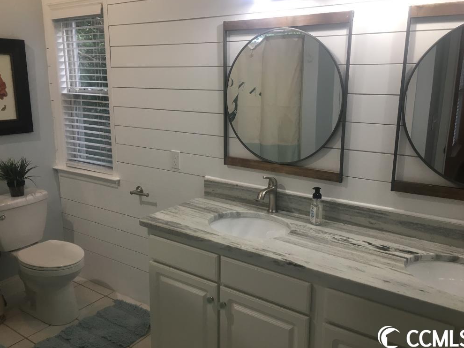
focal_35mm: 30
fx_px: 402
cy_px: 168
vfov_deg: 46.8
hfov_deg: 60.0
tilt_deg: -12.8
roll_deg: +0.0
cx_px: 232
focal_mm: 4.15
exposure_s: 1/30
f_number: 2.2
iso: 64
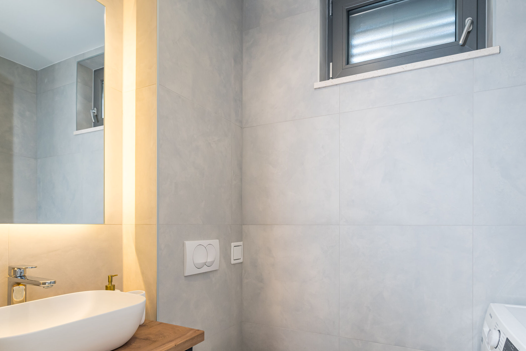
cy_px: 232
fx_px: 292
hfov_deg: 83.8
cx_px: 281
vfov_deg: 60.6
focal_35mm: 20
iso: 800
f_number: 8
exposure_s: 1/30
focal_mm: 15
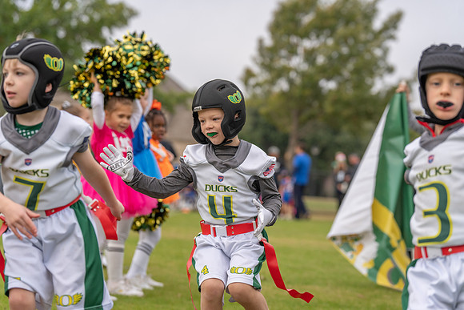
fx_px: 1315
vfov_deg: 13.4
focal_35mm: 102
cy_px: 155
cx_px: 232
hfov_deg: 20.0
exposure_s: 1/1250
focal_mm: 102
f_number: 3.5
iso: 500
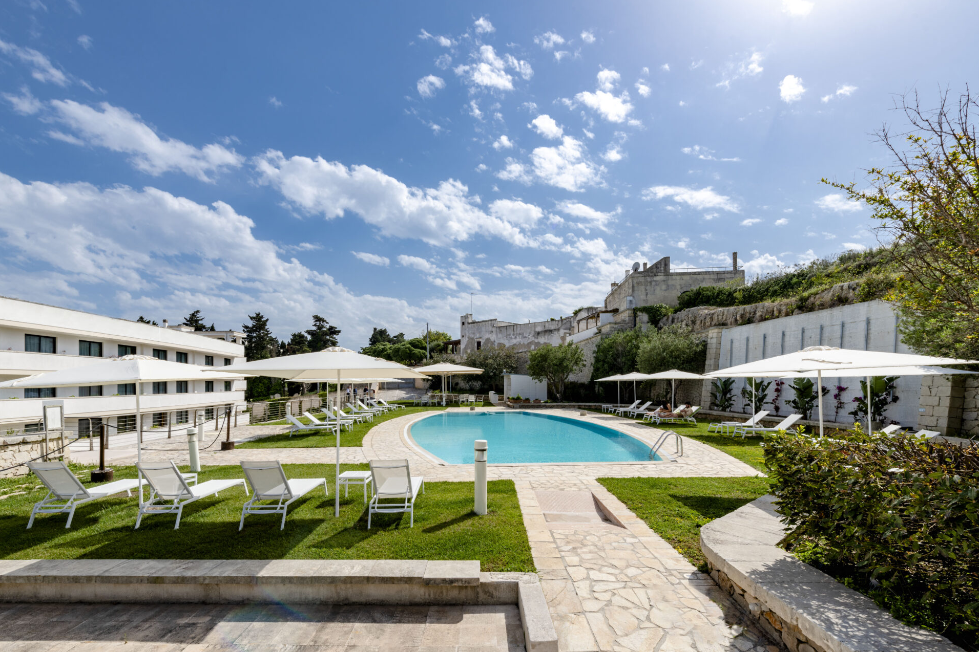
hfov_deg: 100.3
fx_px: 408
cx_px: 457
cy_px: 339
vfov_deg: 77.3
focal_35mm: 15
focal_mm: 14
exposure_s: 1/125
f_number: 13
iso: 80
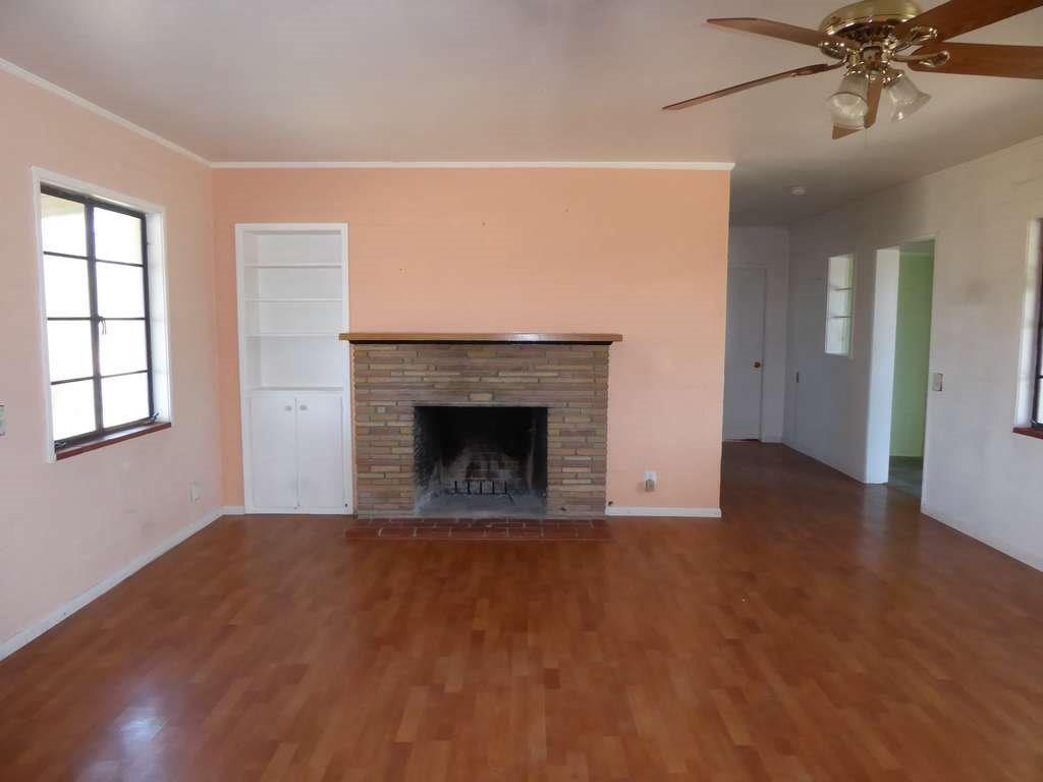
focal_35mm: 24
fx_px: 723
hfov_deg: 71.6
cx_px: 522
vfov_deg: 56.8
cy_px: 391
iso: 400
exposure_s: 1/60
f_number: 3.5
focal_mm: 4.3
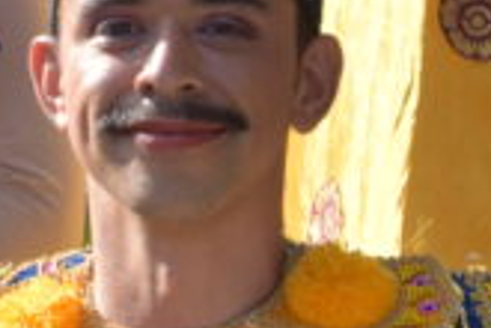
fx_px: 15594
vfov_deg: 1.2
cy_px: 328
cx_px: 479
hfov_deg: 1.8
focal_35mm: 1143
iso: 360
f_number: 6
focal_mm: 155
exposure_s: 1/500
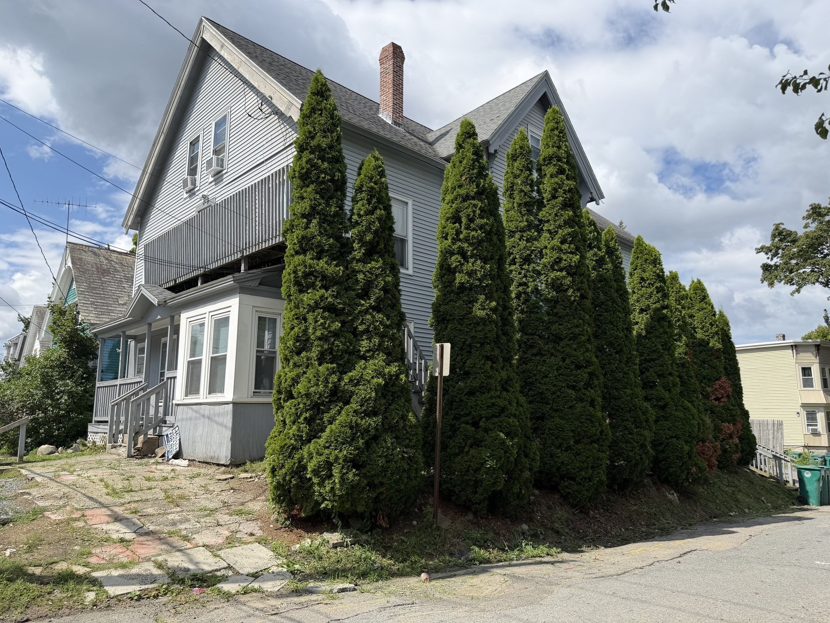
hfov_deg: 71.6
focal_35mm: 24
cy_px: 312
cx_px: 415
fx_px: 575
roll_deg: +0.9
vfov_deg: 56.8
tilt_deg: +10.4
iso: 80
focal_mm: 6.76
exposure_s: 1/3953
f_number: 1.78
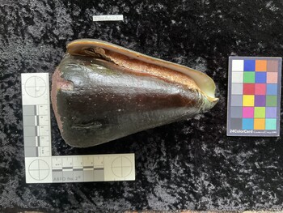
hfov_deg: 61.6
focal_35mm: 29
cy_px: 106
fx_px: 237
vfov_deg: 48.3
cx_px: 142
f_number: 1.8
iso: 250
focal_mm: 3
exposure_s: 1/30
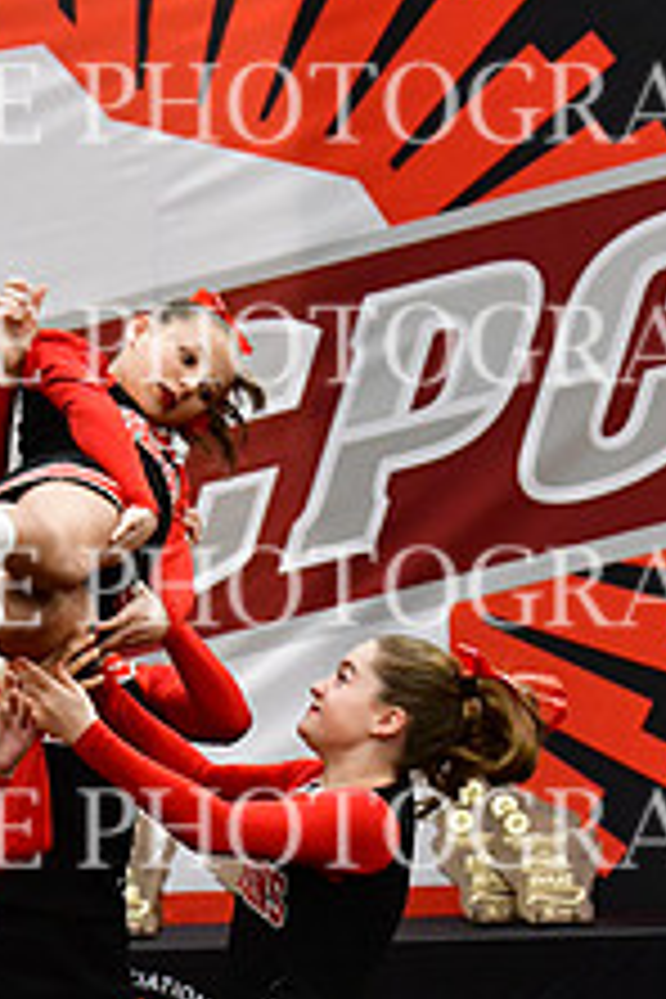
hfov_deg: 3.0
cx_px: 47
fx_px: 12598
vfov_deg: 4.5
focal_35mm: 454
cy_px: 950
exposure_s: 1/500
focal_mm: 116
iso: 4000
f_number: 3.5
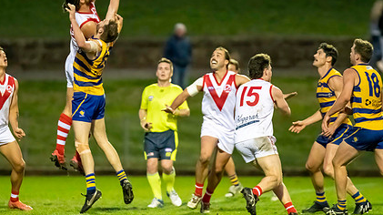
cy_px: 134
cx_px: 139
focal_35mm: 518
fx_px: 5256
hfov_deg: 4.2
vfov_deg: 2.3
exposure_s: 1/1600
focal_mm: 300
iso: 10000
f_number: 2.8
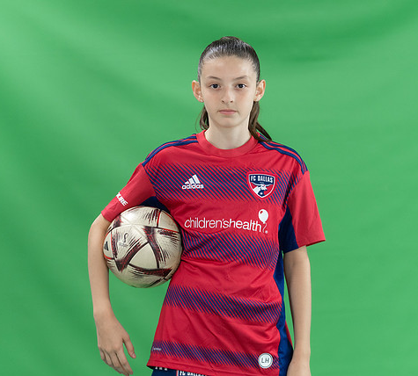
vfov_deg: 8.7
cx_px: 211
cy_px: 193
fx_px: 2471
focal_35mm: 190
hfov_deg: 9.7
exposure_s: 1/250
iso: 1000
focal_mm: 115
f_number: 2.8
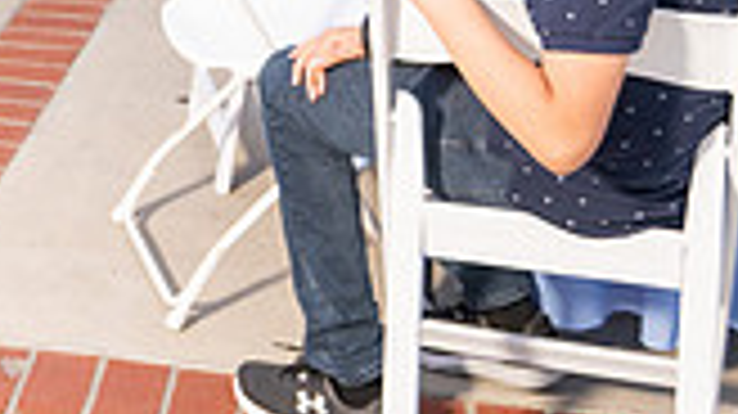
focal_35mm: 89
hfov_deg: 23.0
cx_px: 9
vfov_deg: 12.6
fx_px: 1740
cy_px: -286
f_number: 3.2
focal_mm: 24
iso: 250
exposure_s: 1/100
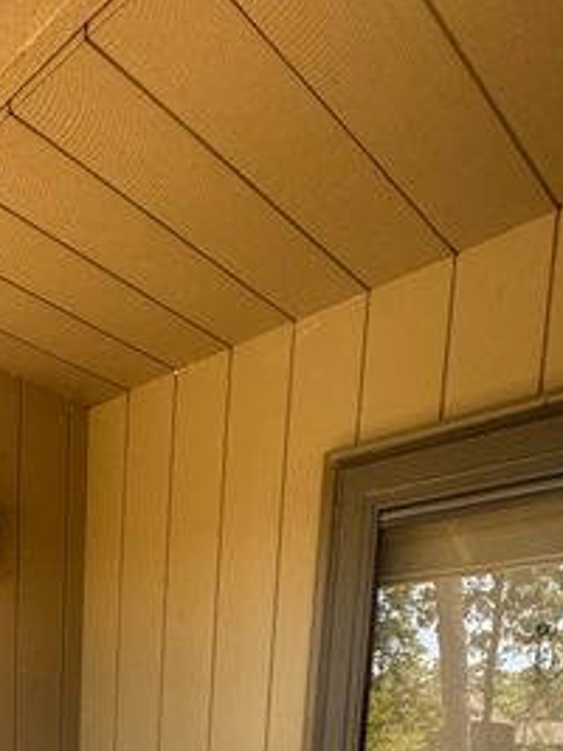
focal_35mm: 35
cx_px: 84
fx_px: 760
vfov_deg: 41.0
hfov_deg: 38.6
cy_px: 845
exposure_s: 1/99
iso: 80
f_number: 2.2
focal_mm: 2.22
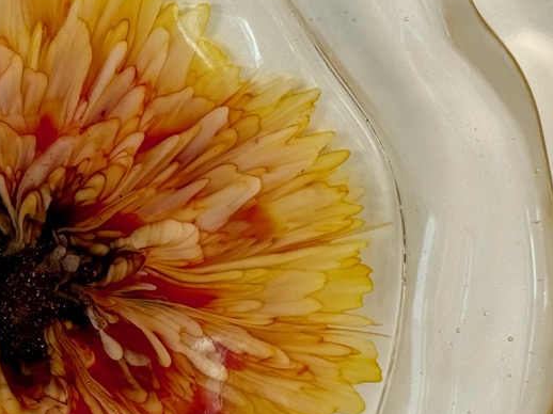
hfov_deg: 14.0
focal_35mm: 139
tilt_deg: -42.3
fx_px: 2220
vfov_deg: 10.7
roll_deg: -1.2
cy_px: 242
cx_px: 22
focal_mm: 6.76
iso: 80
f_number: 1.78
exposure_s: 1/444
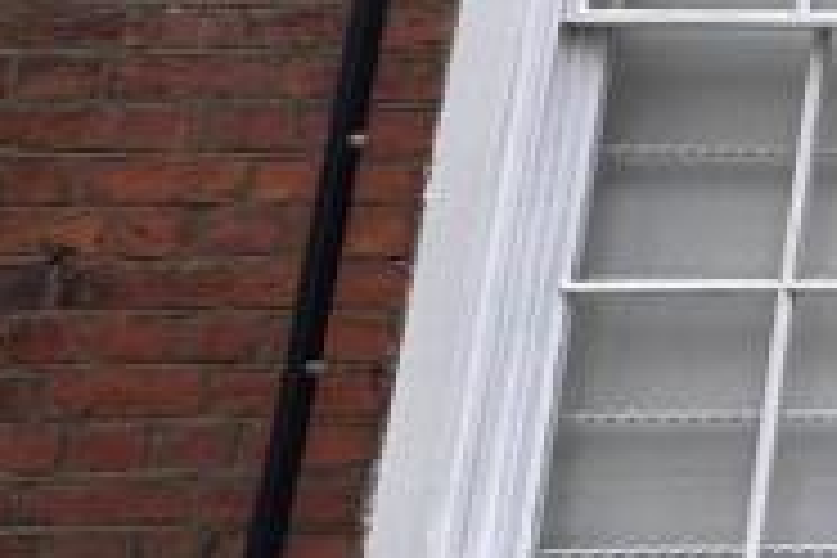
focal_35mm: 80
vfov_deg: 16.6
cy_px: -45
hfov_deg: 12.9
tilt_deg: +10.0
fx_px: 1860
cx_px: 2286
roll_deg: +0.4
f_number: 2.2
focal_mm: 2.22
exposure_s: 1/322
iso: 40
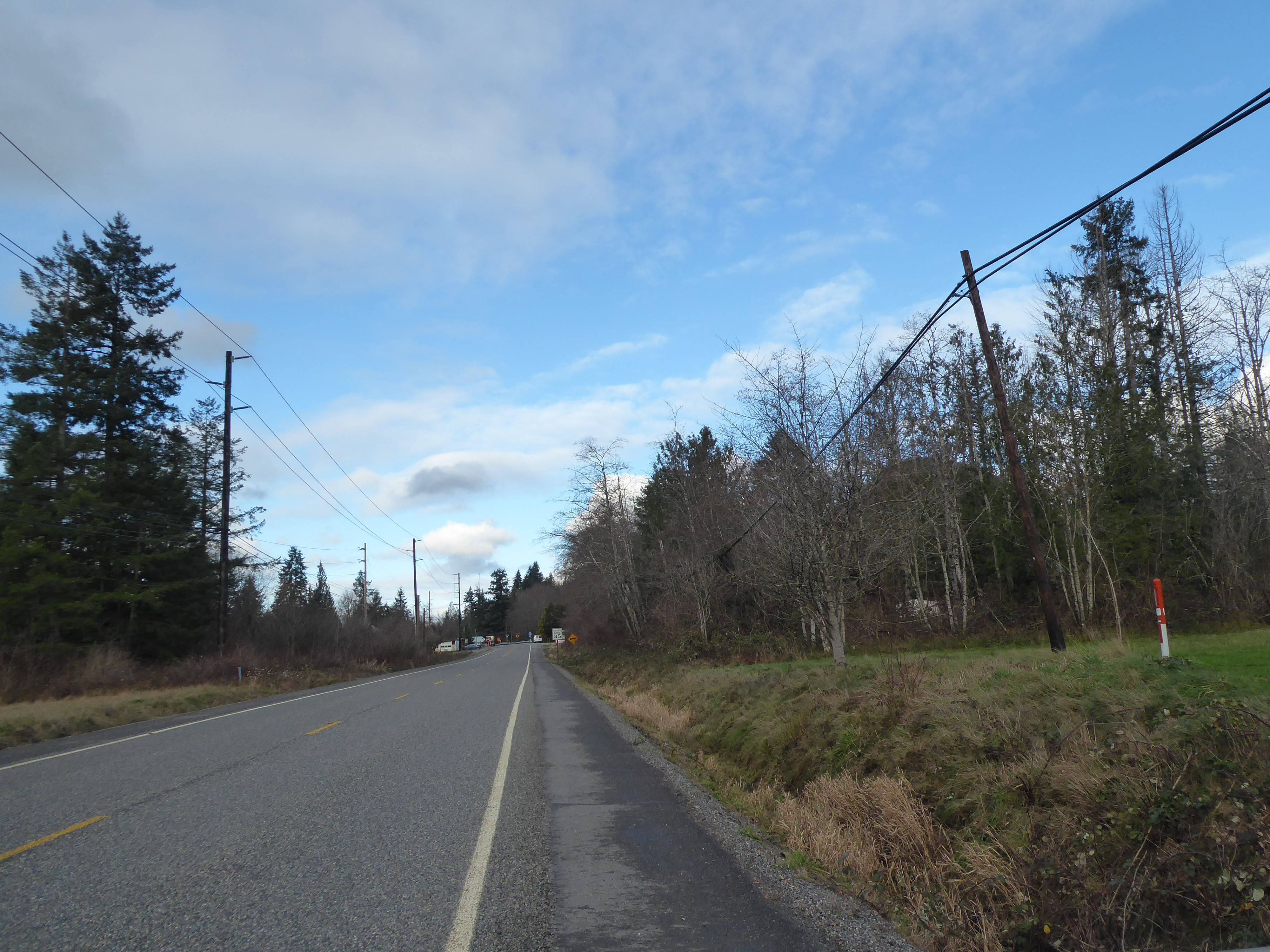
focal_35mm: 29
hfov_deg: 61.7
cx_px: 635
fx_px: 1064
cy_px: 476
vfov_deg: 48.2
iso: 125
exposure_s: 1/500
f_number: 3.5
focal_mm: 5
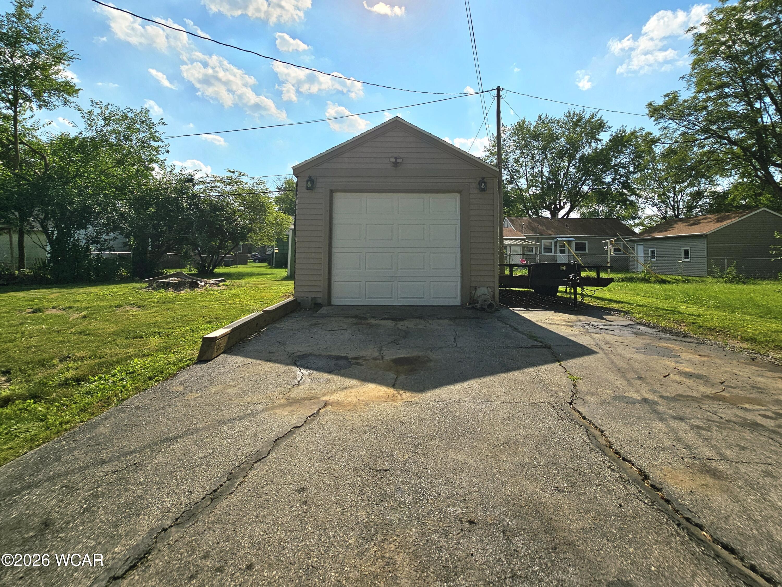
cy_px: 294
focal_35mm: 13
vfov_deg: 89.9
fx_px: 294
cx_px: 391
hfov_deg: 106.2
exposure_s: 1/10000
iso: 50
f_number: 2.2
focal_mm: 2.2
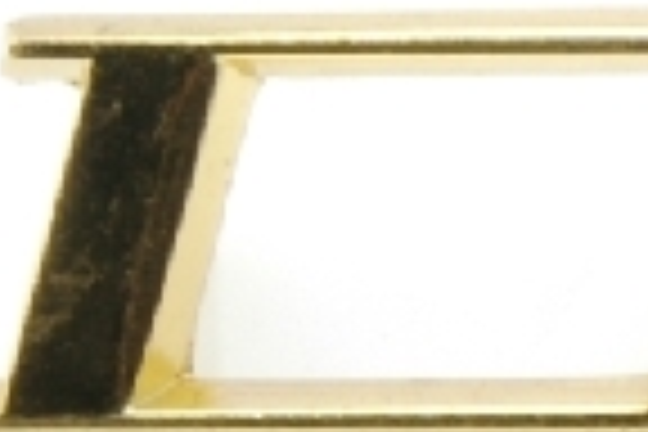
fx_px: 7685
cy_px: 130
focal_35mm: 427
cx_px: 1854
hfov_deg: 4.6
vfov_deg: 3.2
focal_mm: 40
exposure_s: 1
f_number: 29
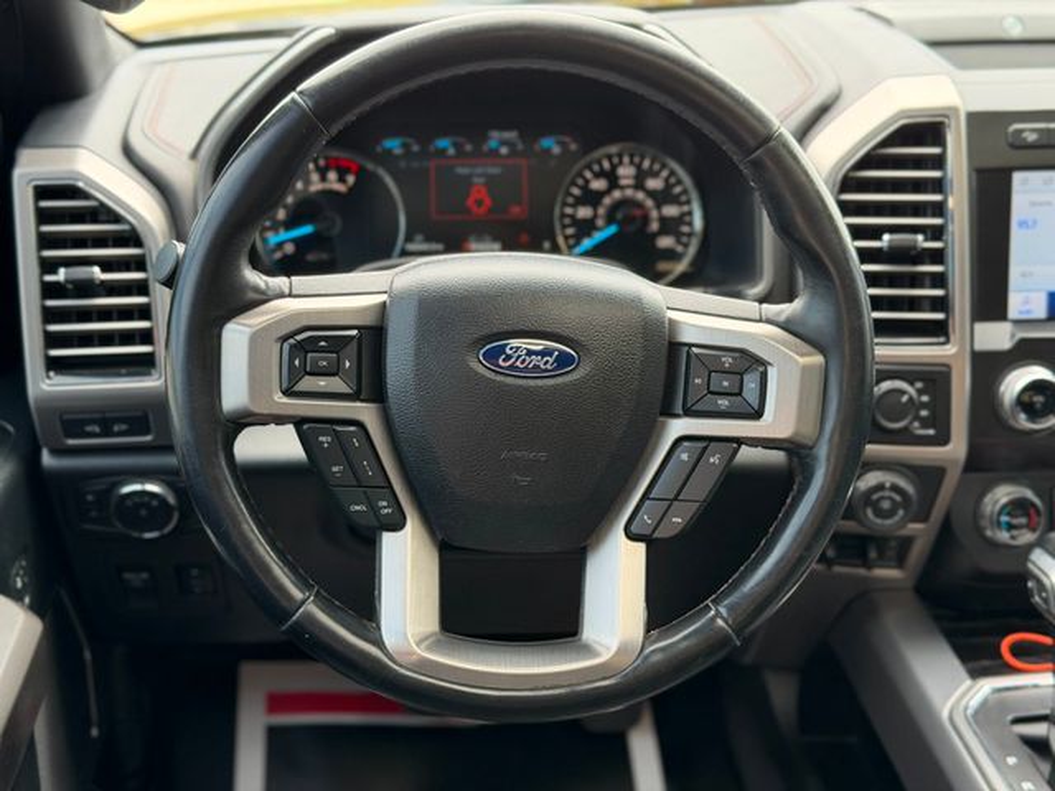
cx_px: 528
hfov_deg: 39.7
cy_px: 396
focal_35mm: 48
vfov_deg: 30.3
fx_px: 1463
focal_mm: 6.76
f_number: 1.78
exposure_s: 1/203
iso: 100
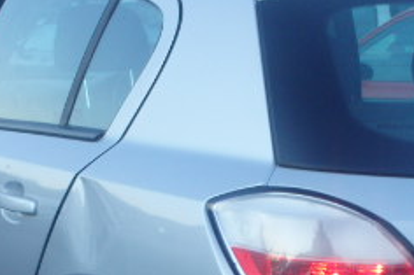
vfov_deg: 16.5
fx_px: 908
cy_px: 333
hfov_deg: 25.6
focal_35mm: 79
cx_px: 265
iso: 200
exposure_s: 1/30
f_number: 3.9
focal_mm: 5
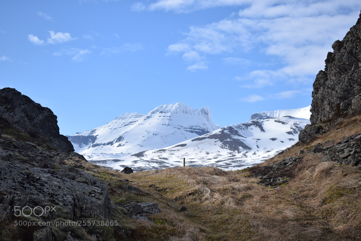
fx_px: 571
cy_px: 120
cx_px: 180
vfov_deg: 23.8
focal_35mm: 57
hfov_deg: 35.1
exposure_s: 1/800
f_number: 5.6
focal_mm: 38
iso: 100
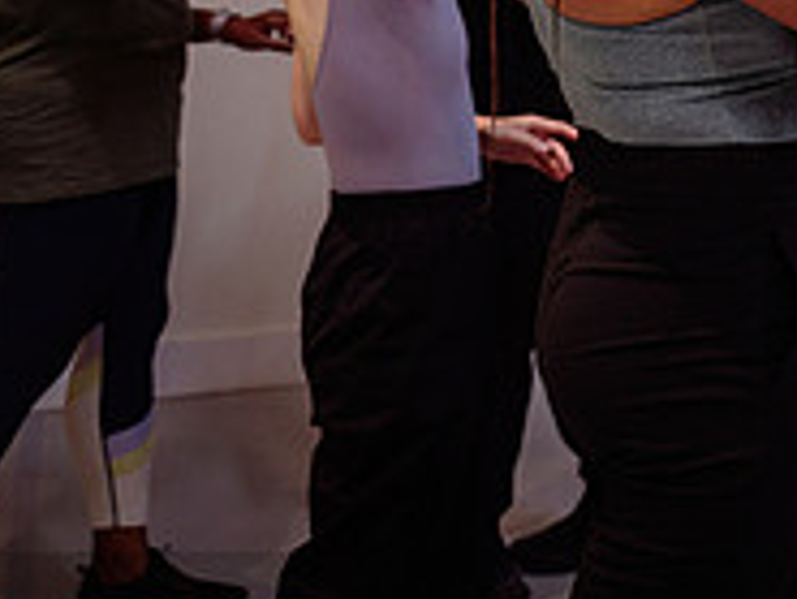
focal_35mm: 92
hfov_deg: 19.7
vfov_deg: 15.7
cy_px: -26
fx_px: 2120
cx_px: 1018
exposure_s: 1/250
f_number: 2.8
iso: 1600
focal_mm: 26
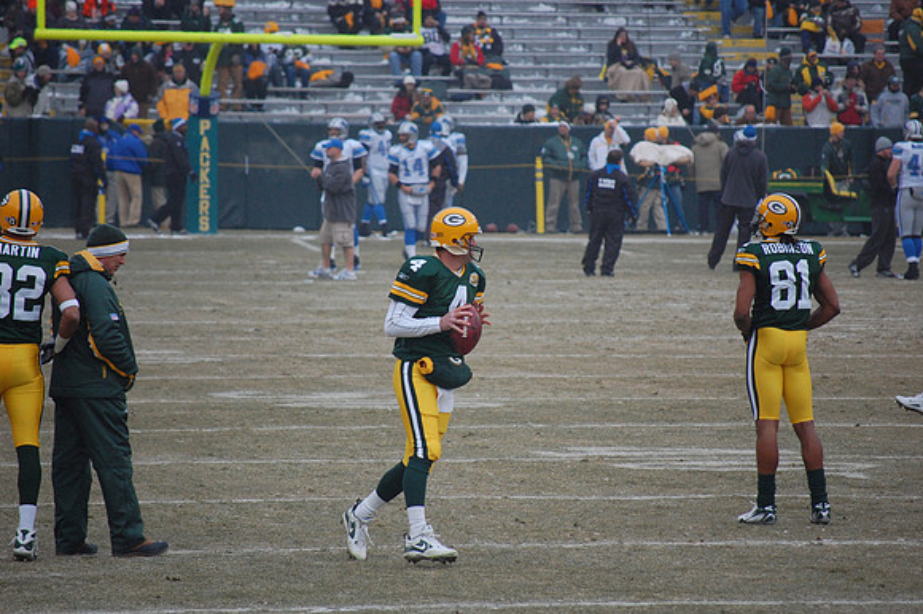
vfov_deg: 4.6
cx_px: 462
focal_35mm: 300
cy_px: 307
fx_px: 7687
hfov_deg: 6.9
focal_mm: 200
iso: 800
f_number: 5.6
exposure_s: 1/1250
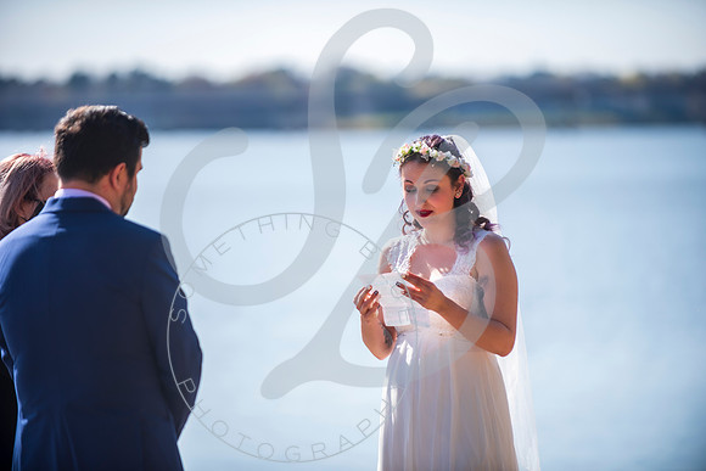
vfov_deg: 6.9
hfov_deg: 10.3
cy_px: 236
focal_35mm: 200
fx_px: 3923
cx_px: 353
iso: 100
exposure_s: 1/1000
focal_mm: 200
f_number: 2.8
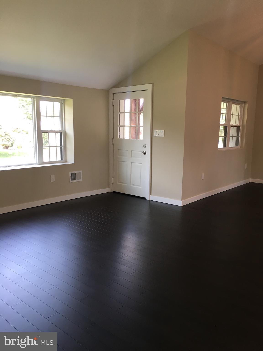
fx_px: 294
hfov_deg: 48.2
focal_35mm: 29
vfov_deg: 61.7
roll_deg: -1.4
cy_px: 176
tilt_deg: -8.4
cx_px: 132
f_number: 2.2
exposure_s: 1/30
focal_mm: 4.15
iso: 25
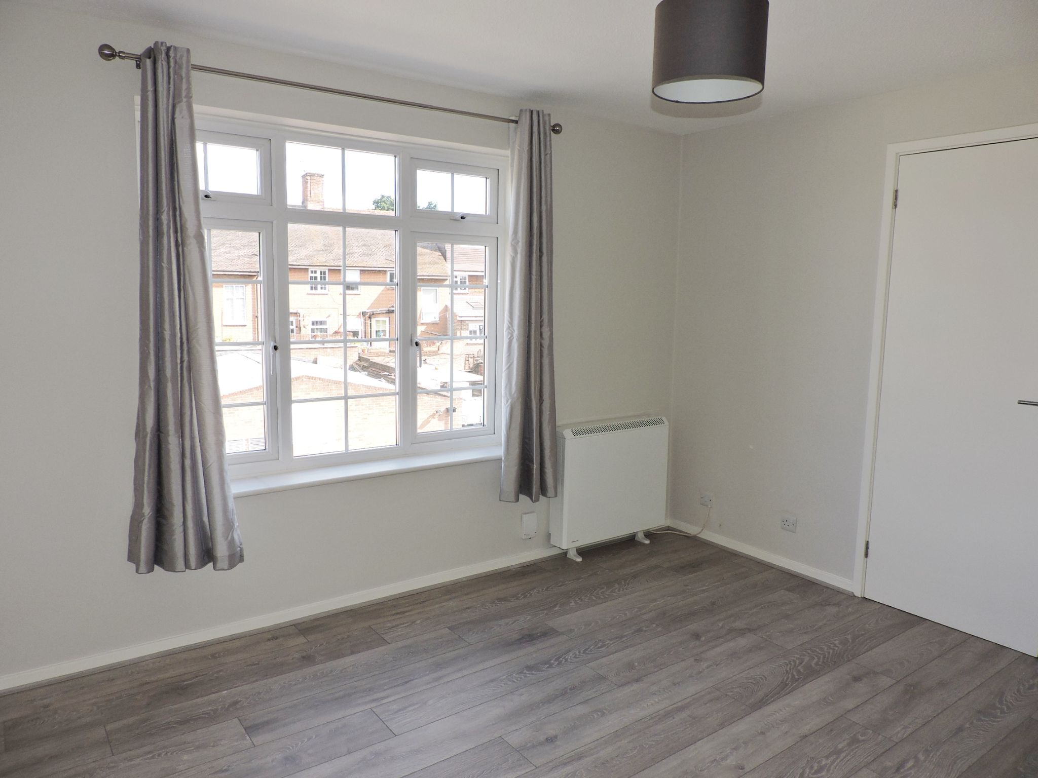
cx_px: 519
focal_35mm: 24
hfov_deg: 71.6
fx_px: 720
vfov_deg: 56.8
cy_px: 389
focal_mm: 4.3
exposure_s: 1/200
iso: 100
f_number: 3
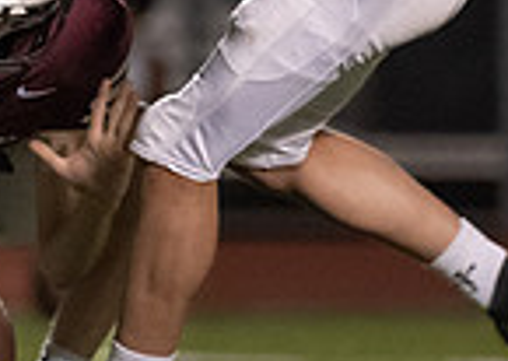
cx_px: 179
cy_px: -127
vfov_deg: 1.1
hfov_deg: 1.6
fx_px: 18548
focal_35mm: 1288
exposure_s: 1/1000
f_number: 2.8
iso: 2500
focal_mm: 200
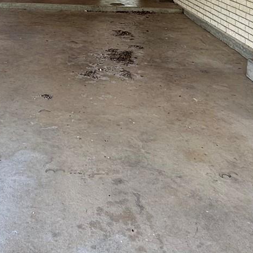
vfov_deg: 27.3
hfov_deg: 30.9
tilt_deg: -0.2
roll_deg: -1.6
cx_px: 53
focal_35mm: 54
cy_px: -63
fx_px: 447
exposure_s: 1/99
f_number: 2.2
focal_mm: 2.22
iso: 40
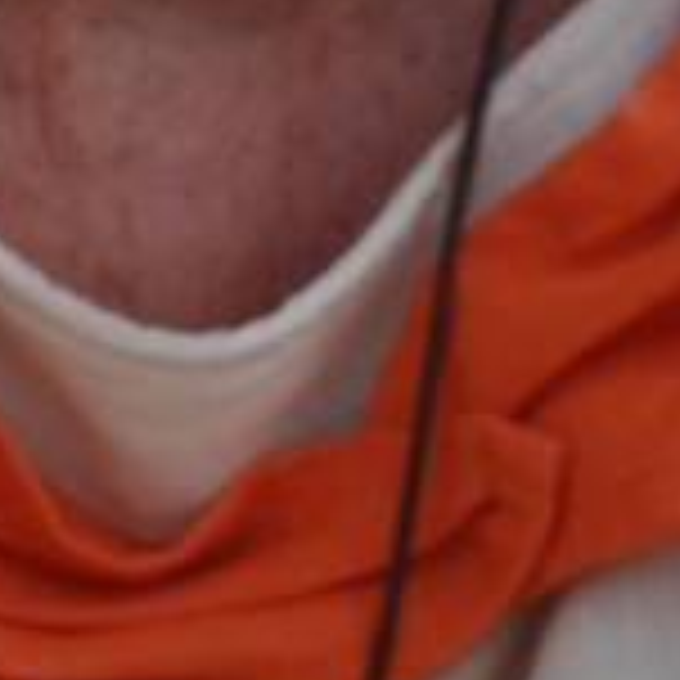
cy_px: 948
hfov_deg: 2.2
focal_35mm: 786
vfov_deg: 2.2
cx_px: 340
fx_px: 17469
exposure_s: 1/400
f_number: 10
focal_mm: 62
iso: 200
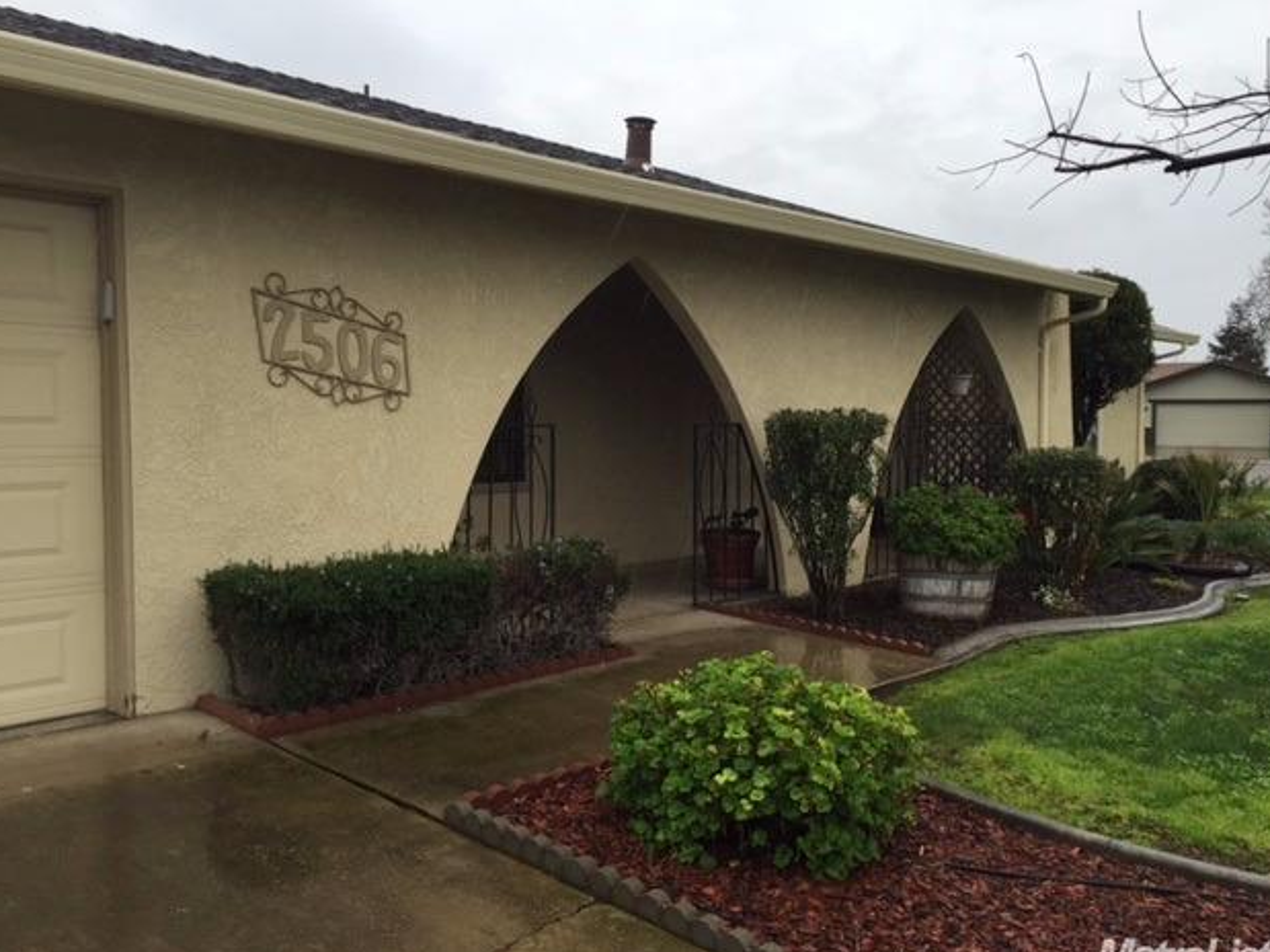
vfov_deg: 46.8
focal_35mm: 30
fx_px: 1100
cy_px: 486
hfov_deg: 60.0
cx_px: 644
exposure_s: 1/249
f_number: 2.2
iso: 32
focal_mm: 4.15
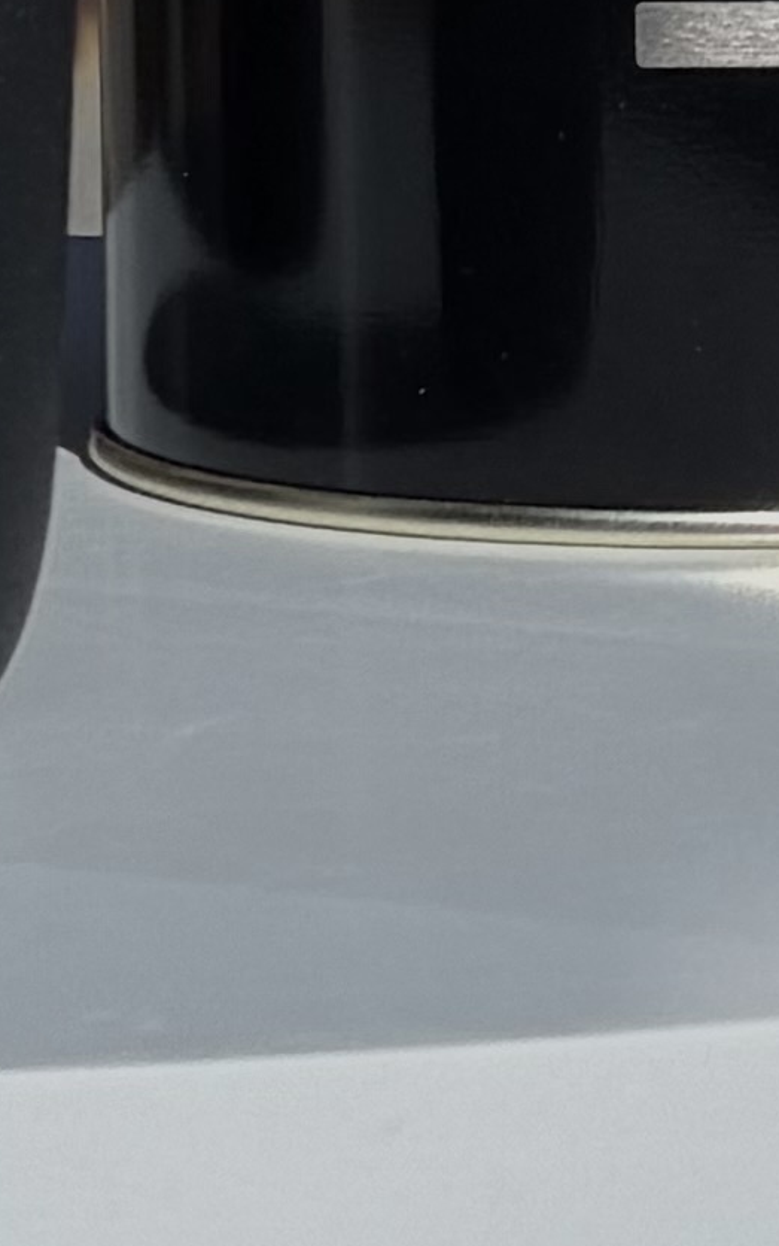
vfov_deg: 2.8
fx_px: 24576
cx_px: -657
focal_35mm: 724
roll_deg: +0.5
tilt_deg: -1.7
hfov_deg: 1.8
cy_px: -2798
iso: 25
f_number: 2.8
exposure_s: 1/1189
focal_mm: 16.89
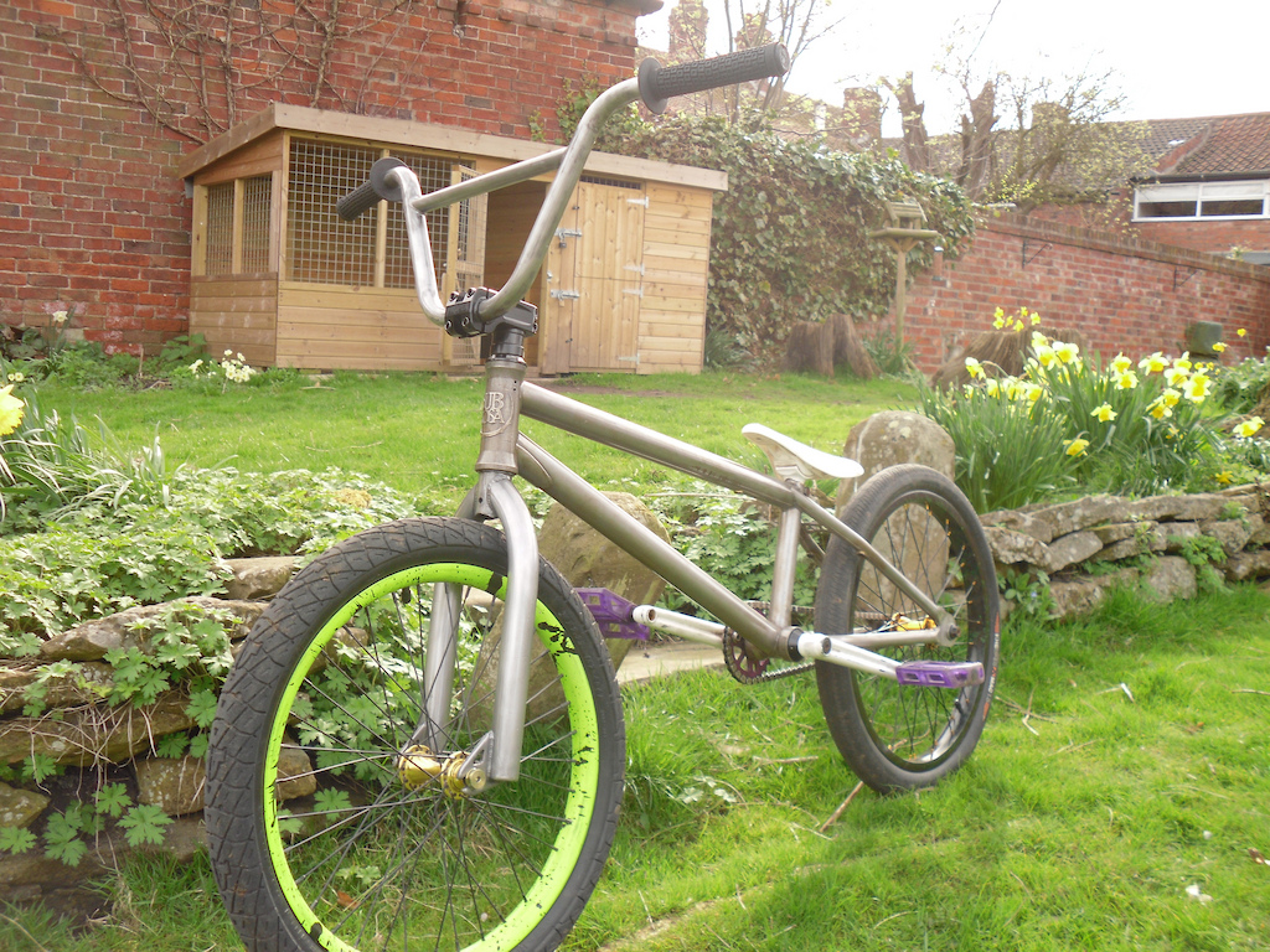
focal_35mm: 35
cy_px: 476
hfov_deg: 52.6
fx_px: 1284
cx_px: 635
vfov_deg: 40.7
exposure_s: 1/125
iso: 80
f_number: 3
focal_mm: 6.3
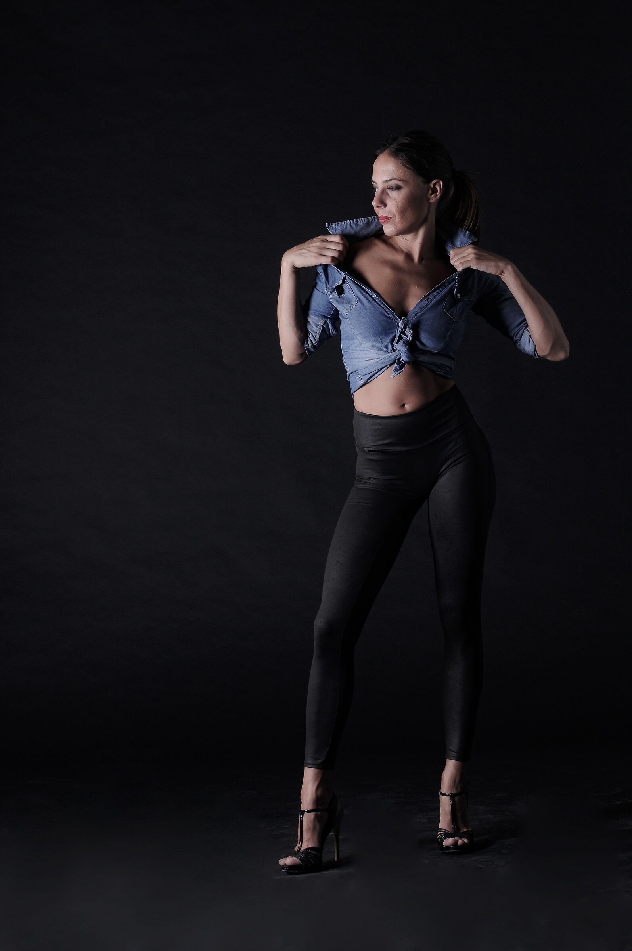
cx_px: 316
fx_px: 3168
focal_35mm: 120
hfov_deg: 11.4
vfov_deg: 17.1
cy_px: 476
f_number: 11
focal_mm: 80
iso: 200
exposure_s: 1/100
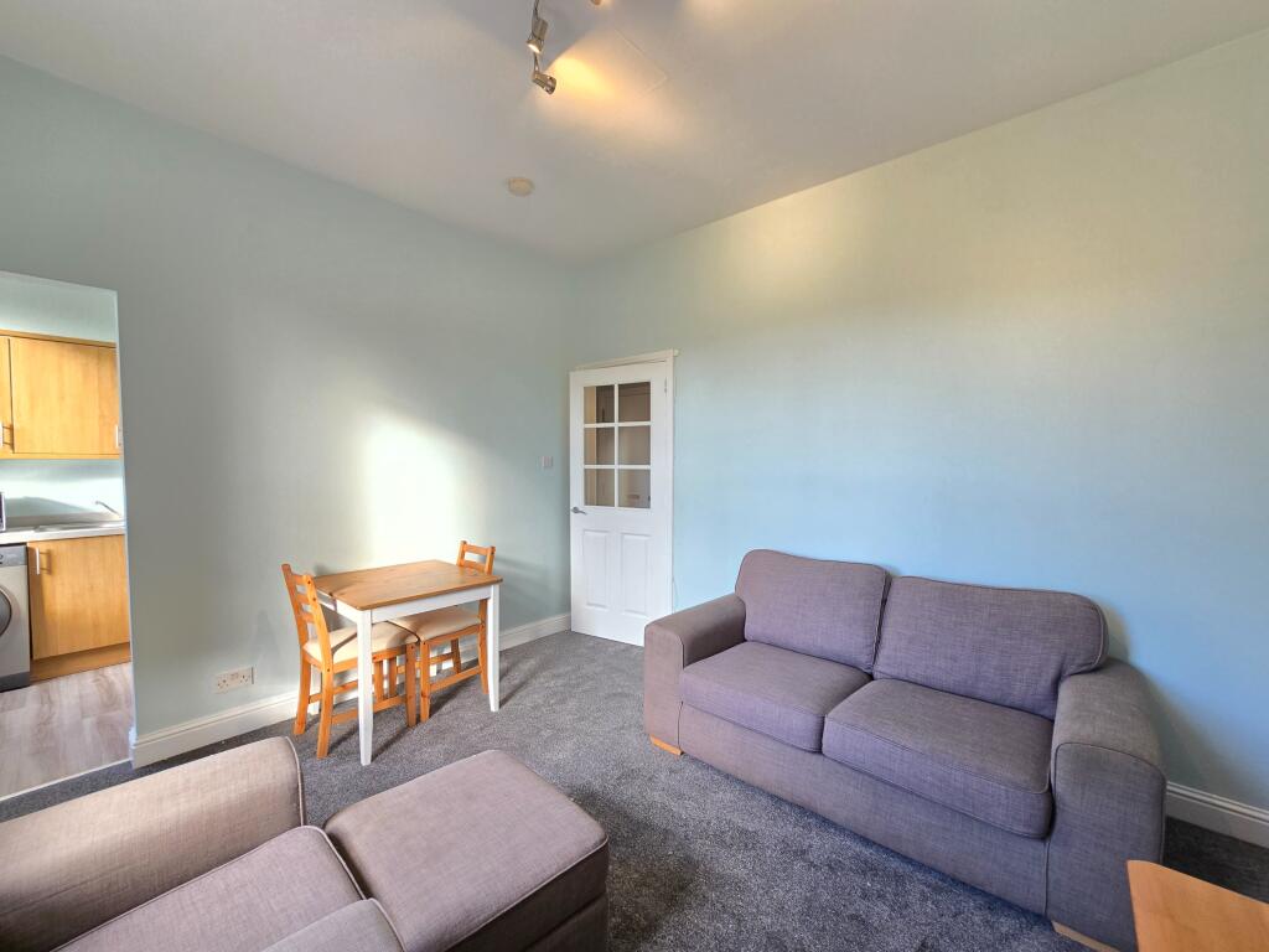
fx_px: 477
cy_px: 476
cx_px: 634
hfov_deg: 106.2
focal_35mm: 13
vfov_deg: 89.9
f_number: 2.2
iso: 80
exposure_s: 1/50
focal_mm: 2.2
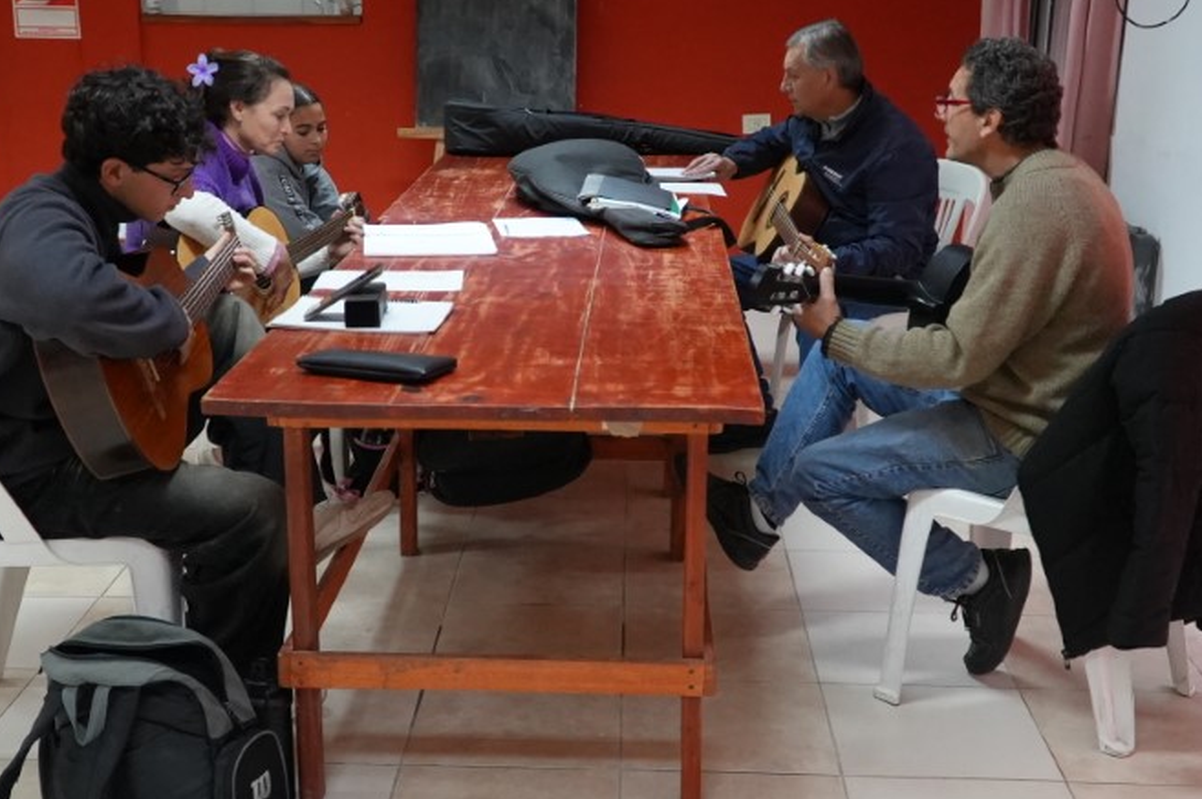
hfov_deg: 43.6
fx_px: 1501
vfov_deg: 29.8
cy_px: 421
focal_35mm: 45
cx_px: 559
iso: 4000
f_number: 4
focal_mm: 21
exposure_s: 1/160
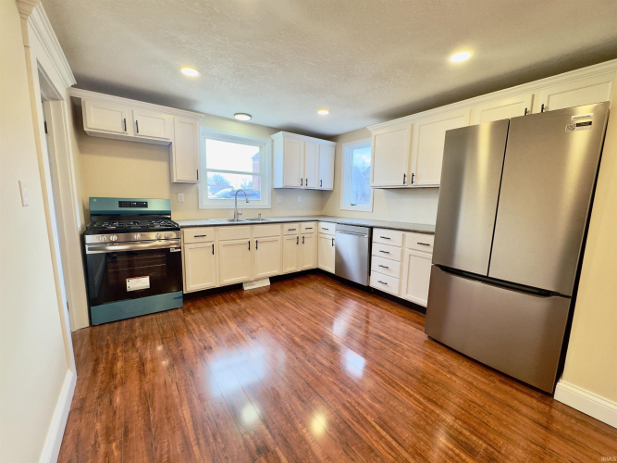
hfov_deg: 102.1
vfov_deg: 85.7
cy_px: 232
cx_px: 308
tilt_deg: -8.7
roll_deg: -1.7
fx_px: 249
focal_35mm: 14
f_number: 2.2
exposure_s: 1/120
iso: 100
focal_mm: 2.22
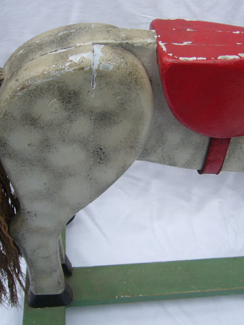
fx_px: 441
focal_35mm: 47
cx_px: 145
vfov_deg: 40.4
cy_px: 163
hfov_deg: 30.8
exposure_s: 1/40
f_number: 2.8
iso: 80
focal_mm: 5.8
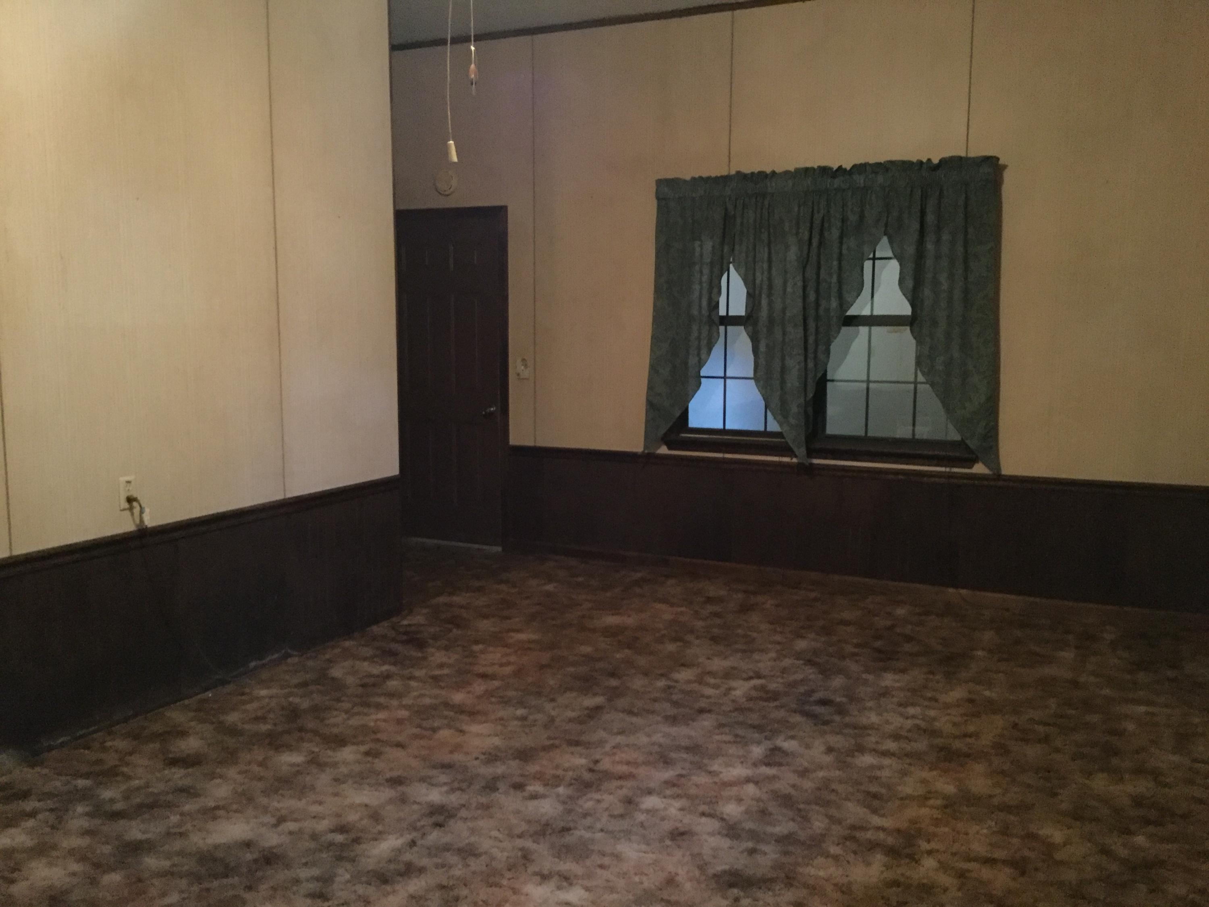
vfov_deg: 45.4
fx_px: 1083
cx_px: 604
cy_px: 454
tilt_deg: -7.4
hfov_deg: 58.4
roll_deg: -0.7
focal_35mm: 31
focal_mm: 3.3
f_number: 2.4
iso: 500
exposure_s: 1/15
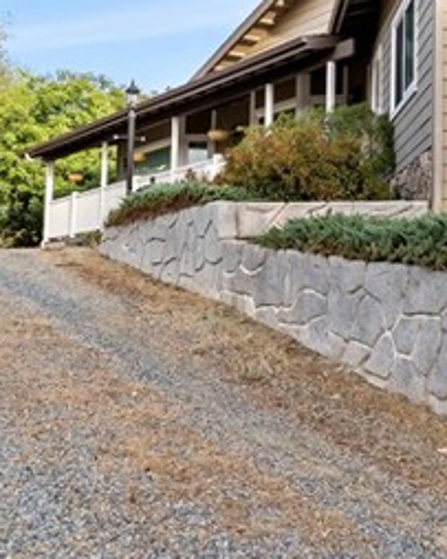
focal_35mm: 53
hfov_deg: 27.8
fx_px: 877
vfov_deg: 34.2
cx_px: 379
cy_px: 107
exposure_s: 1/100
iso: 80
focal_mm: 14
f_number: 6.3
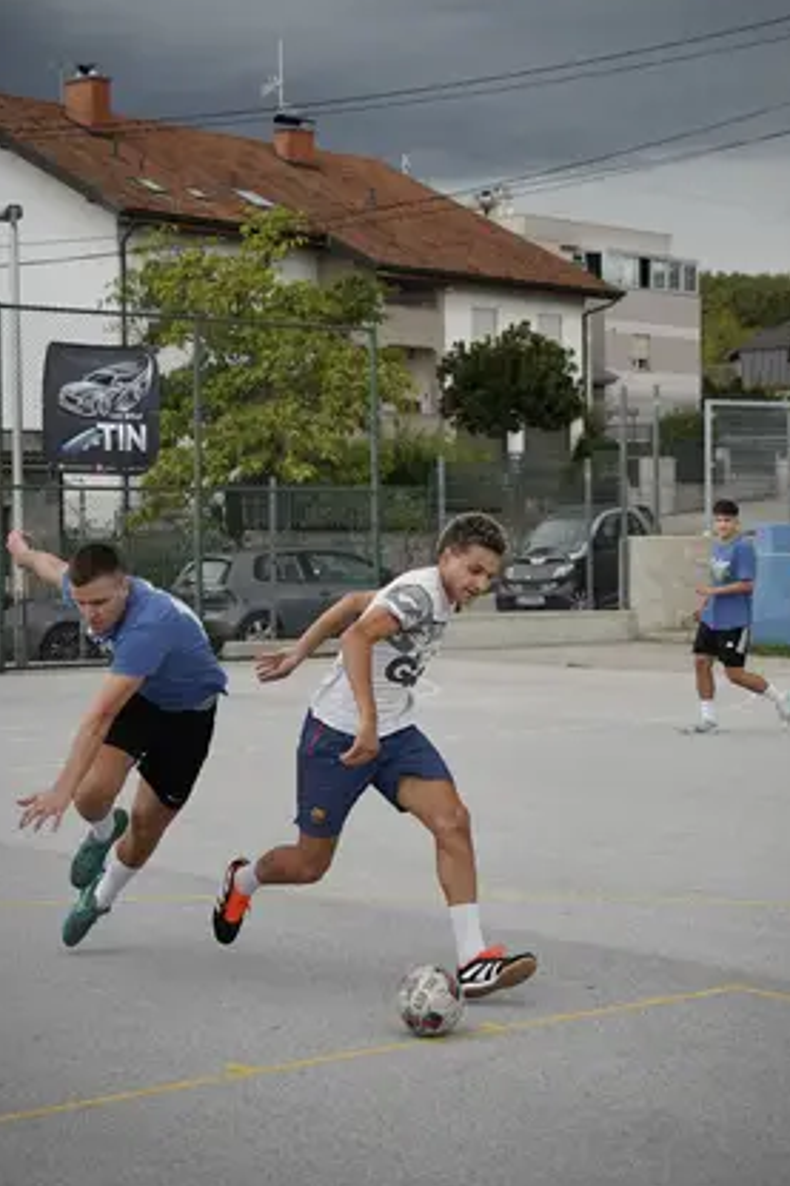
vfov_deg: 33.4
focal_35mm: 60
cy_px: 553
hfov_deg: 22.6
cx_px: 399
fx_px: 1976
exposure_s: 1/1000
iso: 800
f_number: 3.5
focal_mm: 52
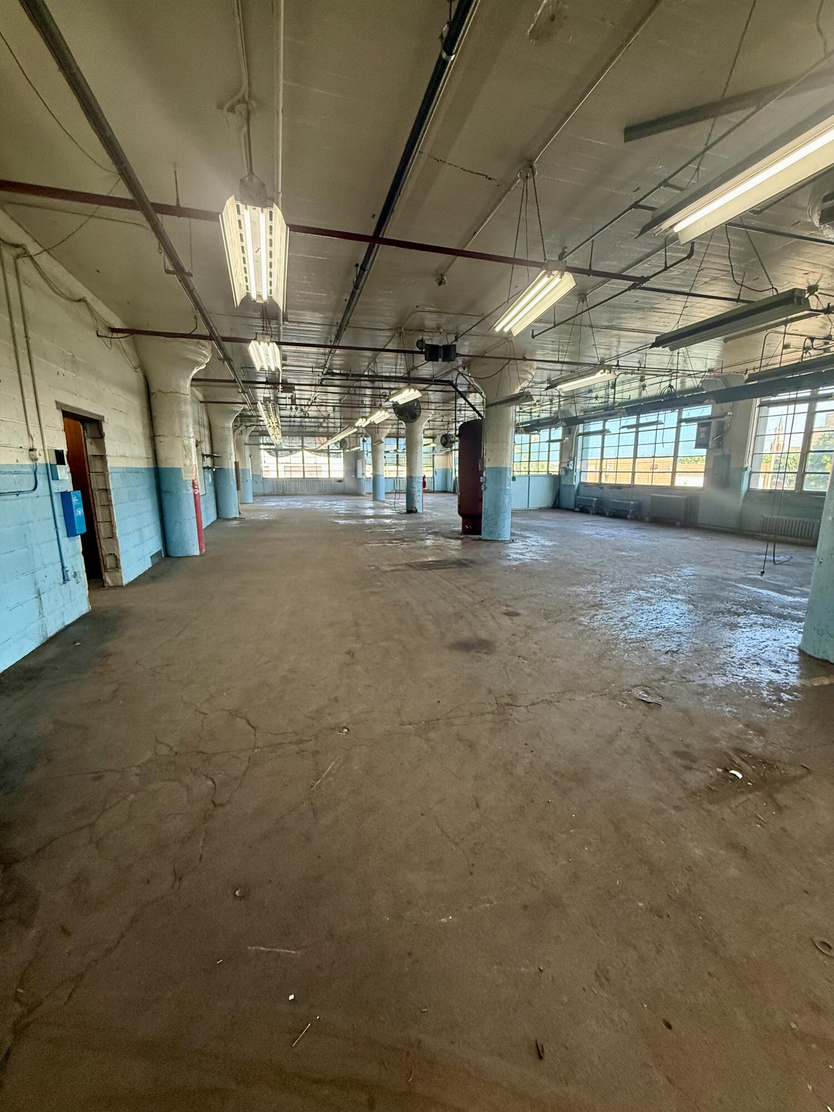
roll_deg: -0.4
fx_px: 450
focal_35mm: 14
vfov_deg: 102.1
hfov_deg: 85.7
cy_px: 556
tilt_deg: -10.6
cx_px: 417
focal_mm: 2.22
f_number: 2.2
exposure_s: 1/120
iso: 200
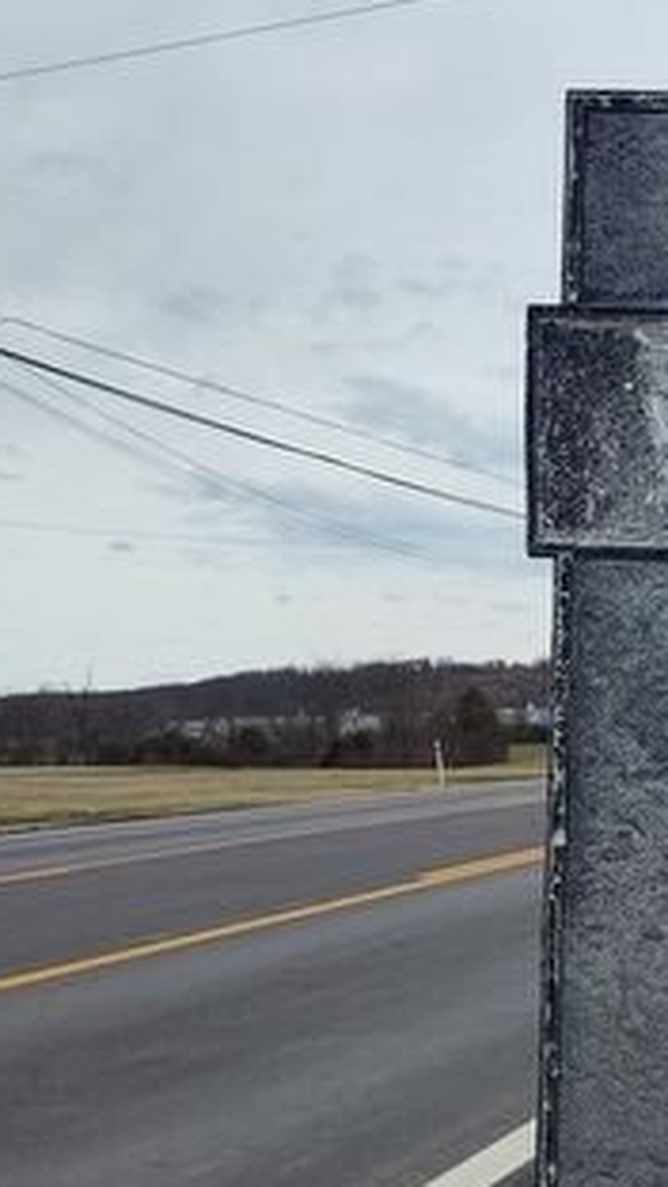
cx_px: 1283
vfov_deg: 32.5
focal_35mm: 64
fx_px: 2016
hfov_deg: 15.5
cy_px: 823
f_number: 1.8
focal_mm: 5.56
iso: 100
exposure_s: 1/823
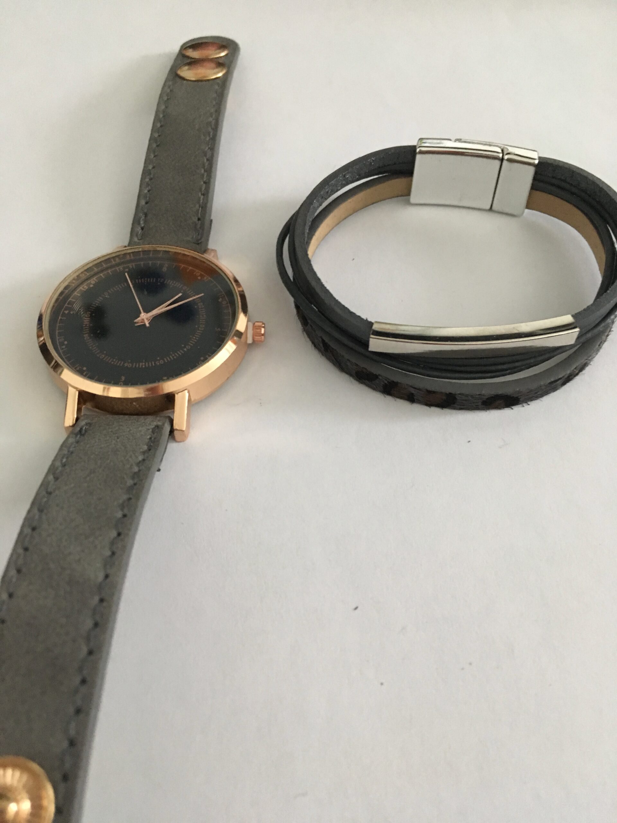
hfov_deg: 48.2
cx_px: 308
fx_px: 689
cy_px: 412
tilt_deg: -54.7
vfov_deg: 61.7
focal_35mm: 29
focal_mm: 4.15
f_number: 2.2
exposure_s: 1/33
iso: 250
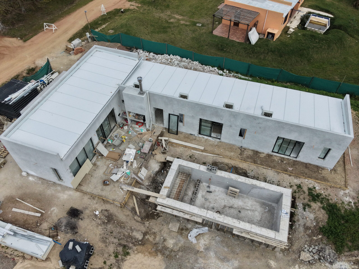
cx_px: 180
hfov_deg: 67.3
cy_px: 134
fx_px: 270
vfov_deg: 53.1
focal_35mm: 26
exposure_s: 1/3000
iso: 230
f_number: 1.8
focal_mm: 4.85
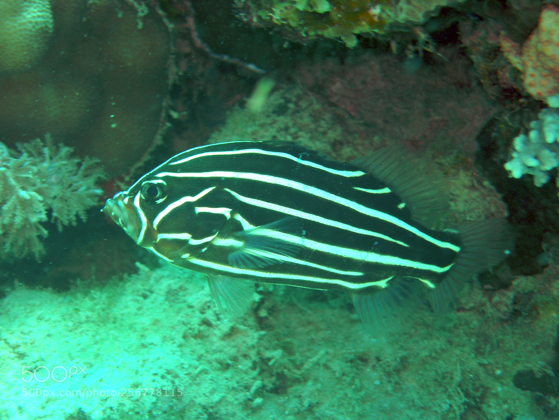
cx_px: 280
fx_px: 1825
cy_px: 210
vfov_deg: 13.1
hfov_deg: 17.4
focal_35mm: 113
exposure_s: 1/50
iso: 64
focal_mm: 23.4
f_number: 4.9
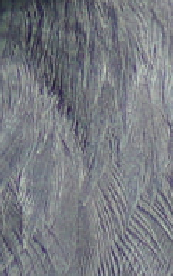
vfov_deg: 0.5
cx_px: 98
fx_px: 33194
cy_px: -133
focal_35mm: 4411
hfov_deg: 0.3
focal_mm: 250
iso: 400
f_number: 5.6
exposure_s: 1/2000
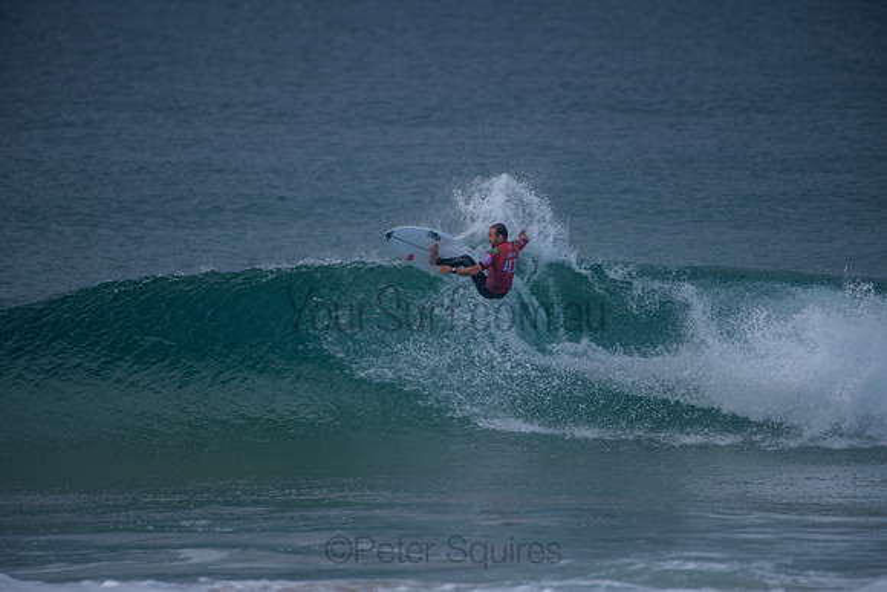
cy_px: 296
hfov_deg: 4.1
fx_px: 12537
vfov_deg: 2.7
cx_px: 444
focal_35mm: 509
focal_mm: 500
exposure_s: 1/800
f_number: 5.6
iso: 140
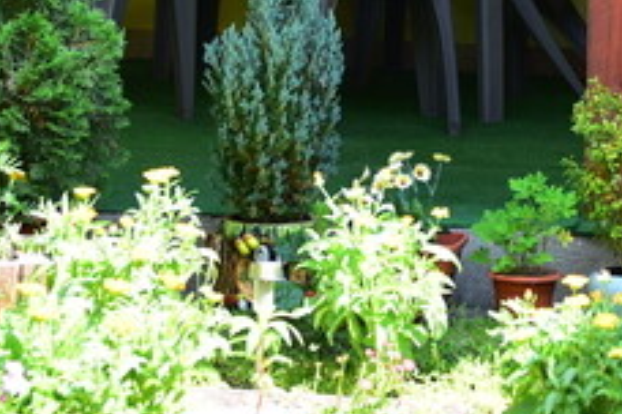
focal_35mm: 171
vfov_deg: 7.8
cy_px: -271
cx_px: 633
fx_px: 2954
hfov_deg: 11.9
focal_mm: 38
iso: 100
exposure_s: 1/200
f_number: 3.2
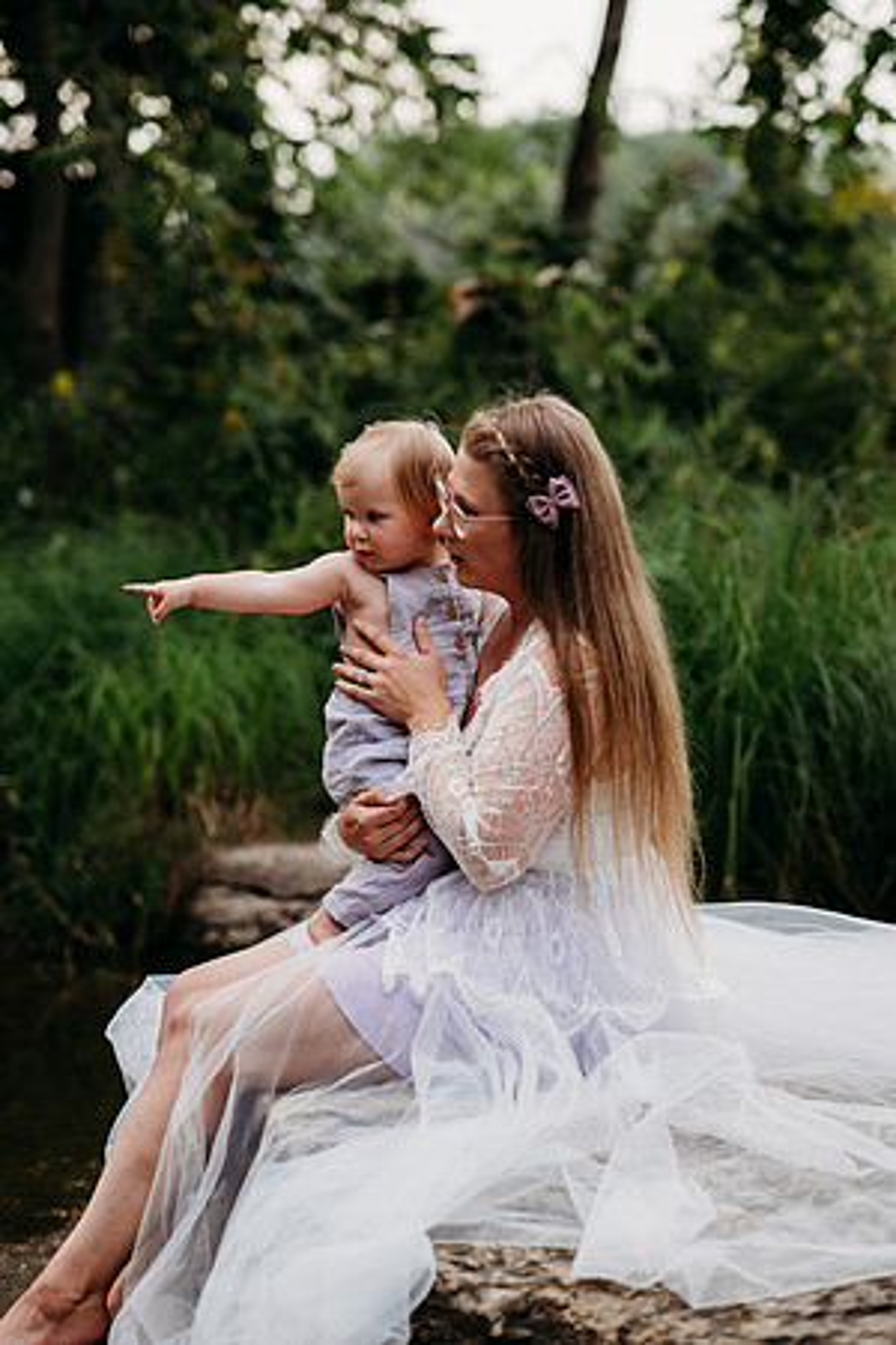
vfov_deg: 23.9
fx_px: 3173
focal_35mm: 85
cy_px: 672
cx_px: 448
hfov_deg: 16.1
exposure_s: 1/1600
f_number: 2.8
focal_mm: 85
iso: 320
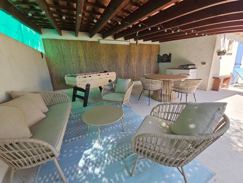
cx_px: 122
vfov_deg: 89.9
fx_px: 91
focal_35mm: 13
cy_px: 92
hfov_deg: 106.2
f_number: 2.2
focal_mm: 2.2
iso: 50
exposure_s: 1/161
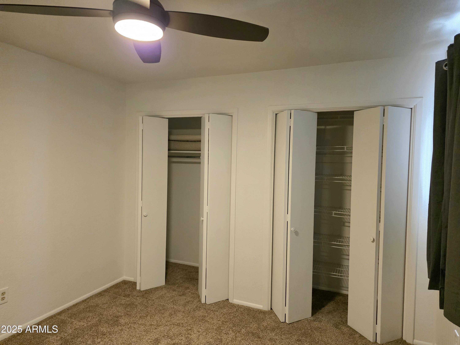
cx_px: 230
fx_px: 306
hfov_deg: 73.9
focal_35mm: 23
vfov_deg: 58.9
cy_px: 172
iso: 1250
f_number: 1.7
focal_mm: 6.25
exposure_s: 1/120
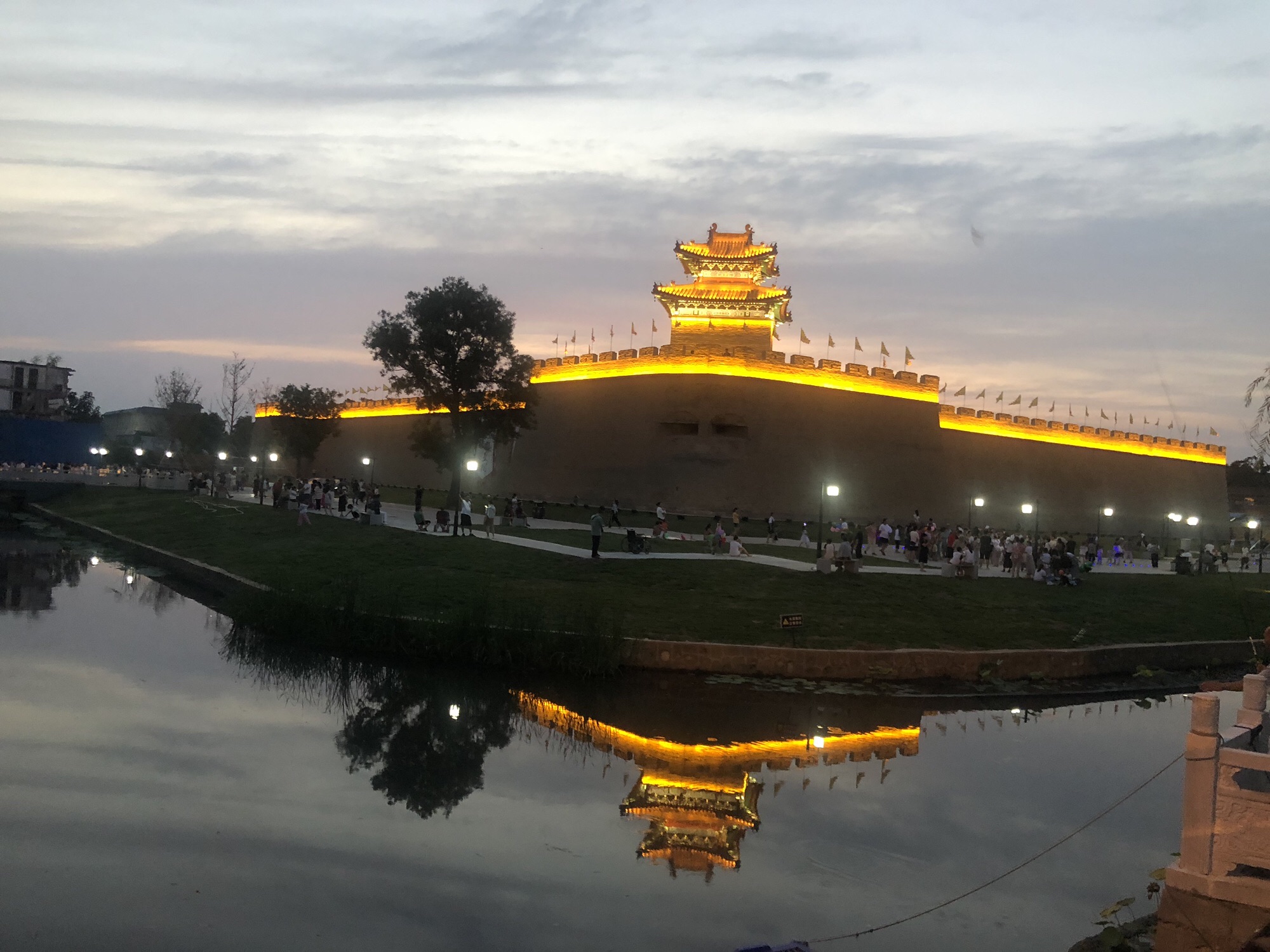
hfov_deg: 63.4
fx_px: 1027
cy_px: 476
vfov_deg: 49.7
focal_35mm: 28
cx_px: 635
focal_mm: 4
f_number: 1.8
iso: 100
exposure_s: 1/11
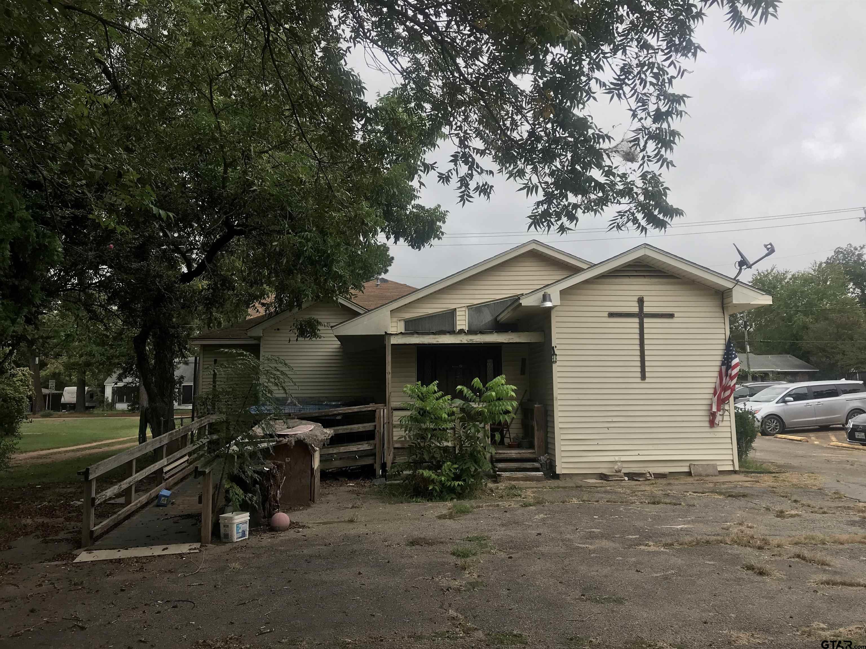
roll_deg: +0.8
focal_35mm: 28
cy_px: 324
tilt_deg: +7.6
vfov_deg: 49.7
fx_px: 700
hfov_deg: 63.4
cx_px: 433
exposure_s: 1/577
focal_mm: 3.99
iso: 20
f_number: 1.8
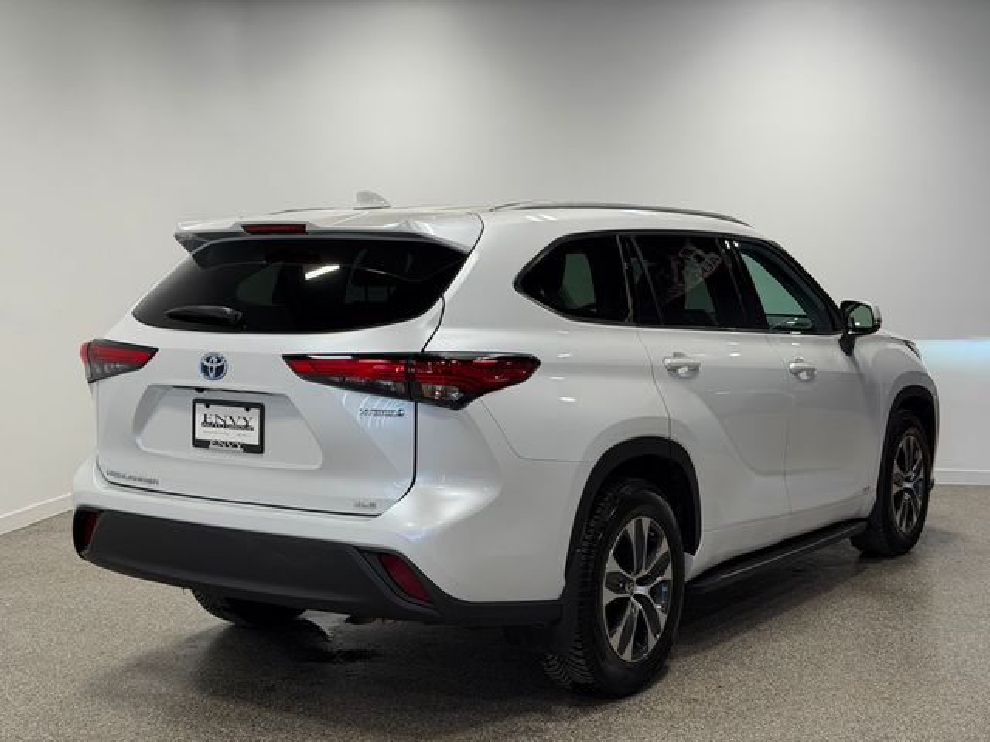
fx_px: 1373
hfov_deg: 39.7
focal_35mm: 48
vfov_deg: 30.3
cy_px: 371
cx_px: 495
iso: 64
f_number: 1.78
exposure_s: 1/407
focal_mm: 6.76
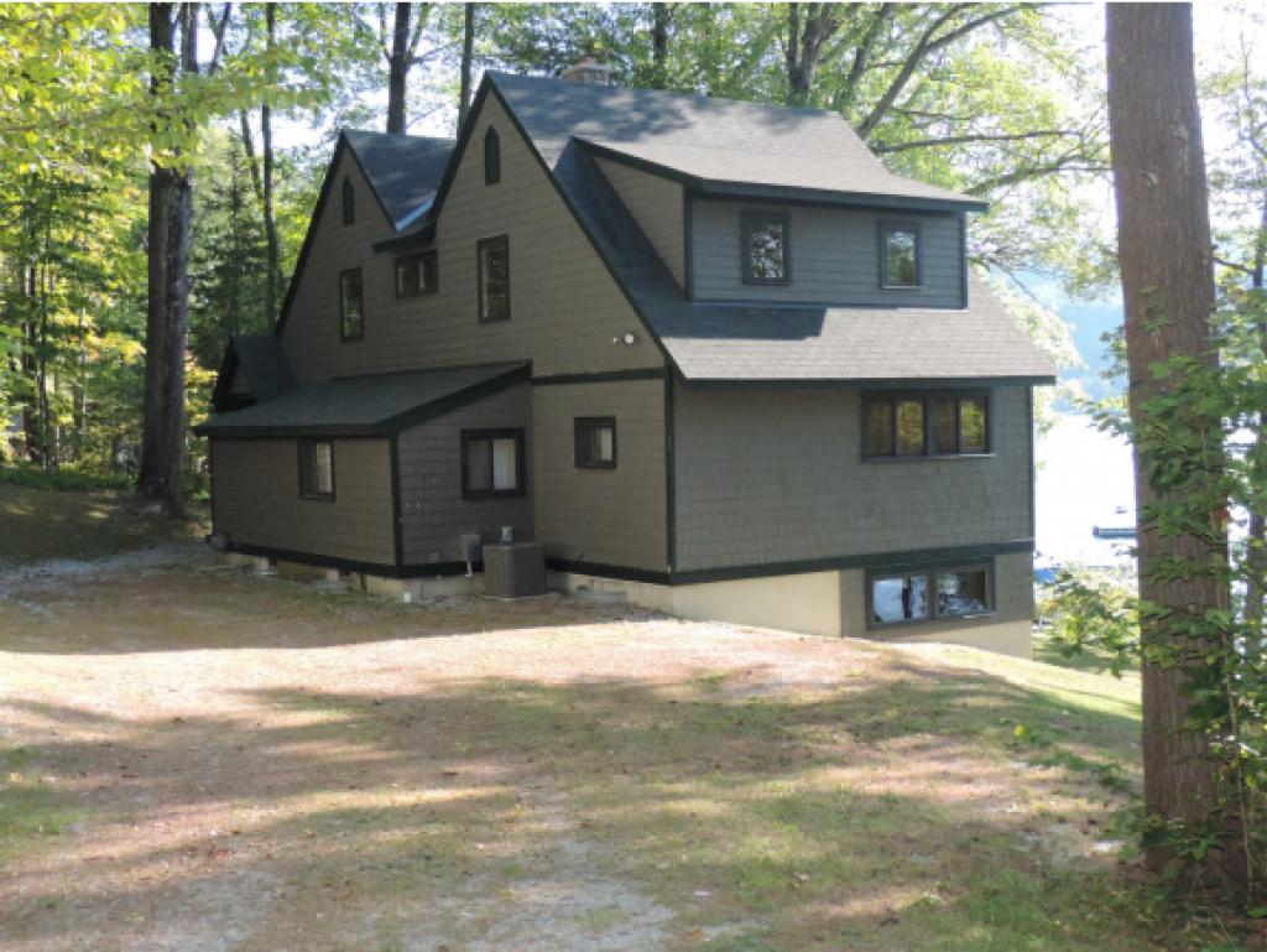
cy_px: 476
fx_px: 1575
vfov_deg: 33.6
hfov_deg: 43.8
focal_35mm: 43
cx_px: 634
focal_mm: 7.6
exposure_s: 1/1000
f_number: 3.4
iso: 800
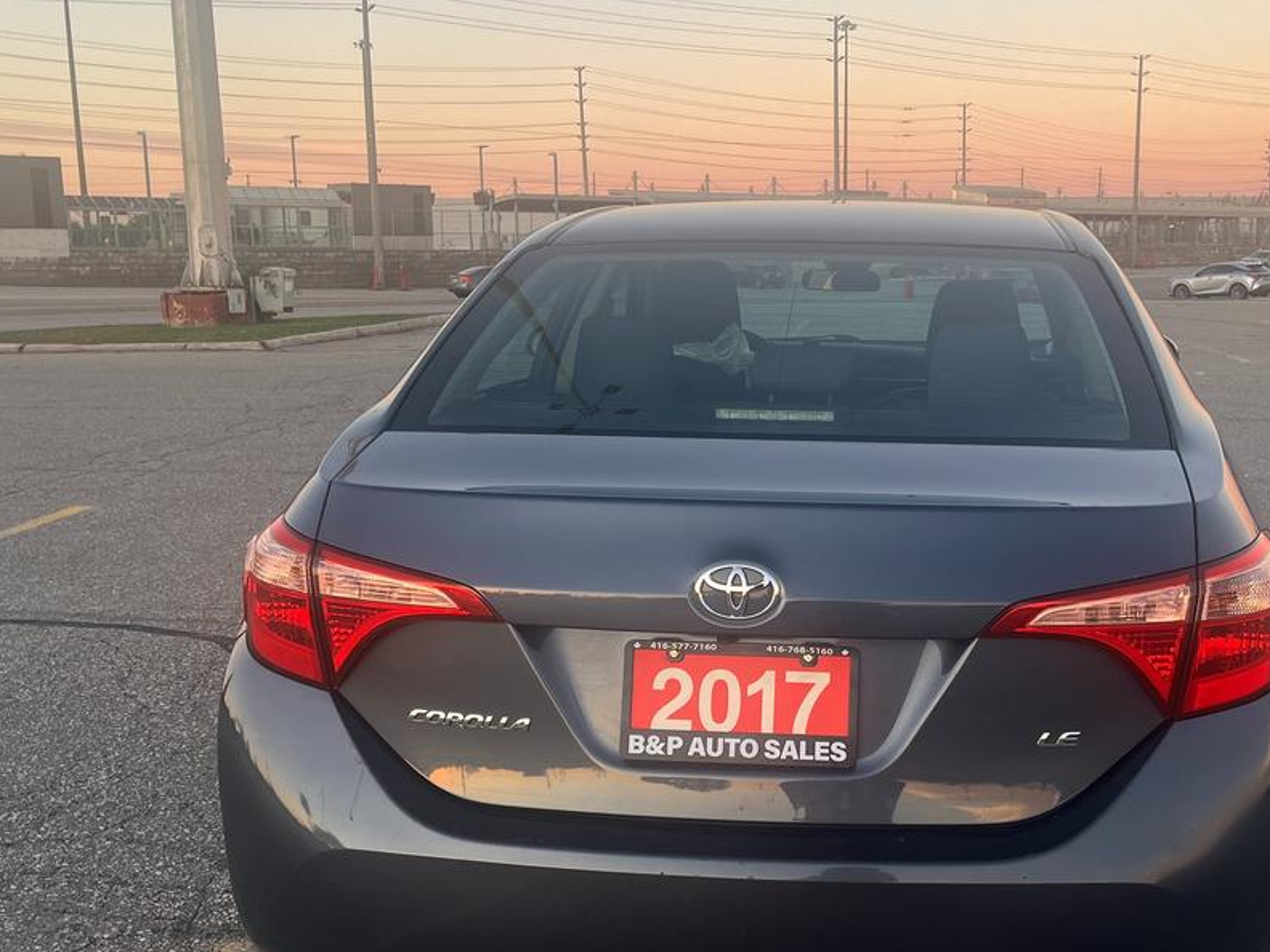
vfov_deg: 34.3
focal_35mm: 42
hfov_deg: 44.3
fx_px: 1541
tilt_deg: -11.6
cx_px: 813
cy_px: 539
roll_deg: +0.3
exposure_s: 1/122
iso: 40
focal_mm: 5.1
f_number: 1.6
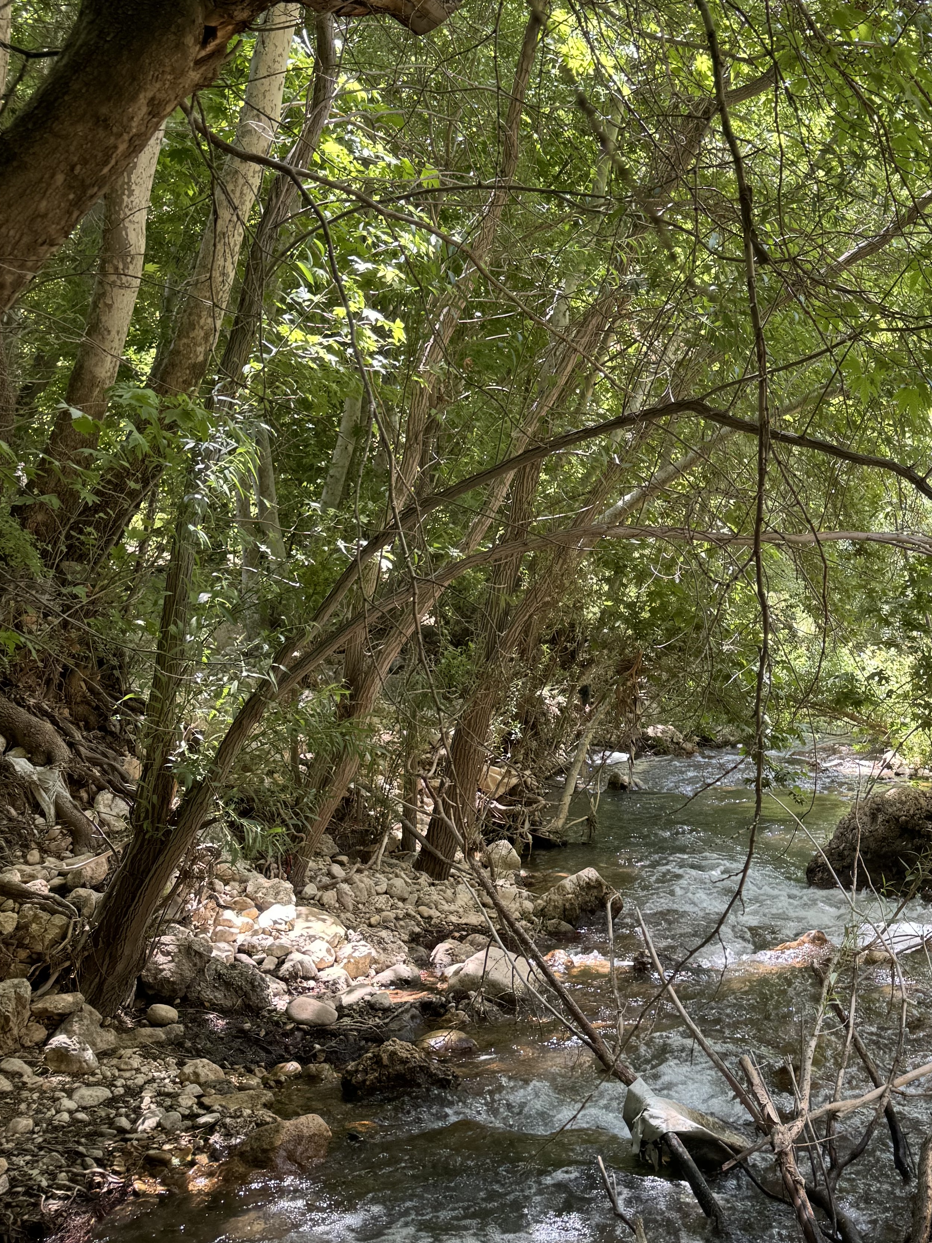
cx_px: 749
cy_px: 605
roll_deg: -0.1
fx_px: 1472
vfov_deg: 45.8
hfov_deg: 34.1
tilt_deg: -0.7
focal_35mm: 41
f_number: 1.78
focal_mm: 6.76
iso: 50
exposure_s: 1/127
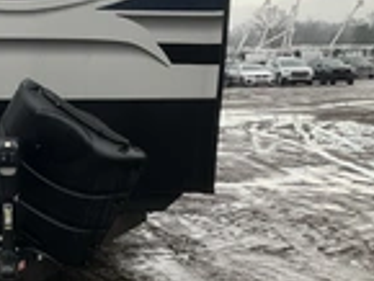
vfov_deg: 18.5
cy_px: 121
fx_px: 865
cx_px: 46
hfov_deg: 23.8
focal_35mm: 80
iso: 20
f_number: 1.8
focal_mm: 3
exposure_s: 1/196
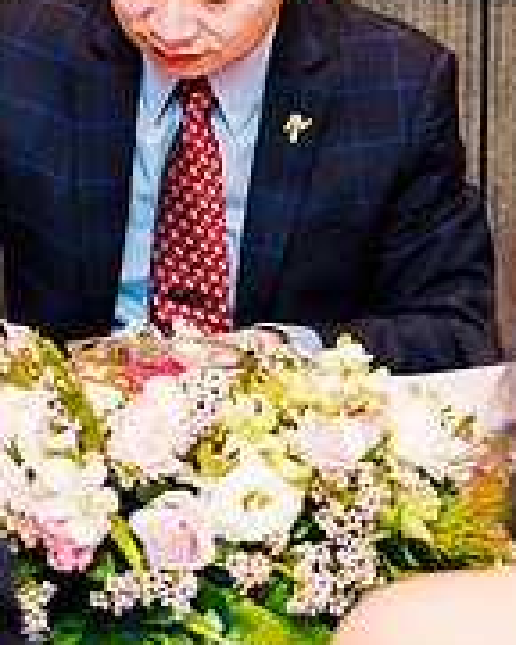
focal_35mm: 134
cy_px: 153
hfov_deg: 11.5
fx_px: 2558
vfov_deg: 14.3
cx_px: 218
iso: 640
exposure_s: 1/125
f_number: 2
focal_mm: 20
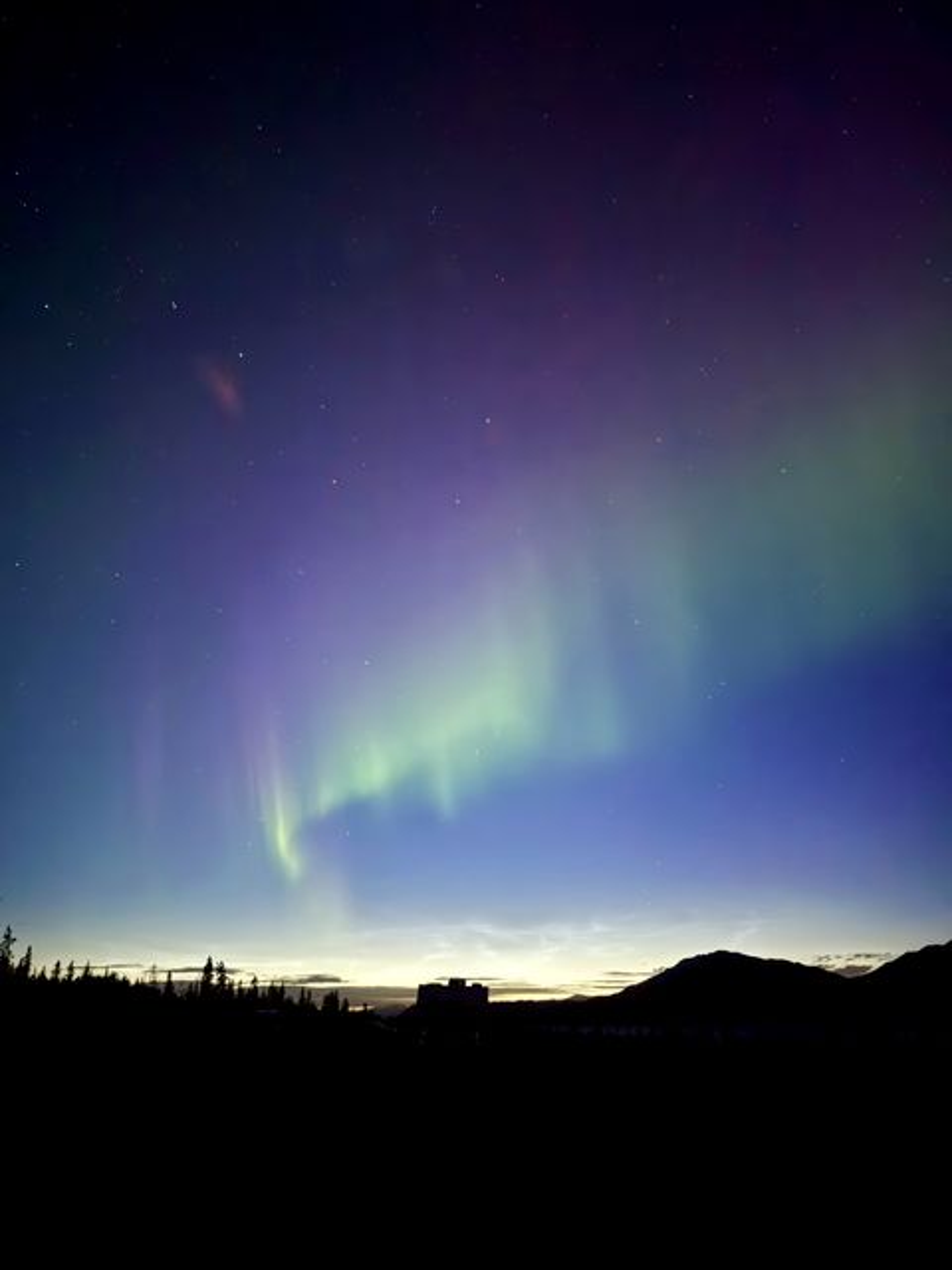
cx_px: 476
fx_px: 880
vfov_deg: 71.6
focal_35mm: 24
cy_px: 635
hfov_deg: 56.8
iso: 3200
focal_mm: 6.76
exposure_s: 2
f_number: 1.78
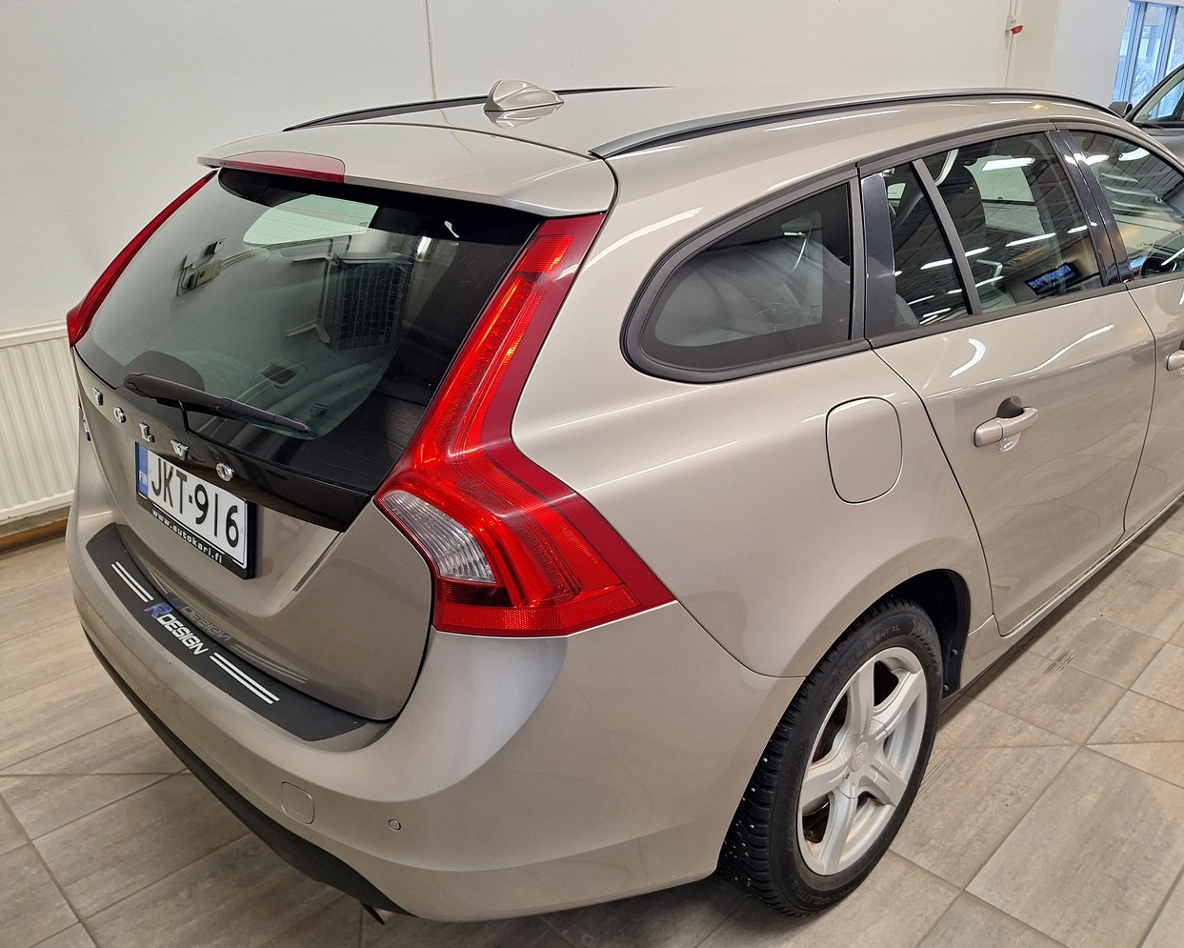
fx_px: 911
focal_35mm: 26
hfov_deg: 65.7
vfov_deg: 54.9
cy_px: 491
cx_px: 674
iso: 100
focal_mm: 5.54
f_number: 1.8
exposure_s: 1/50
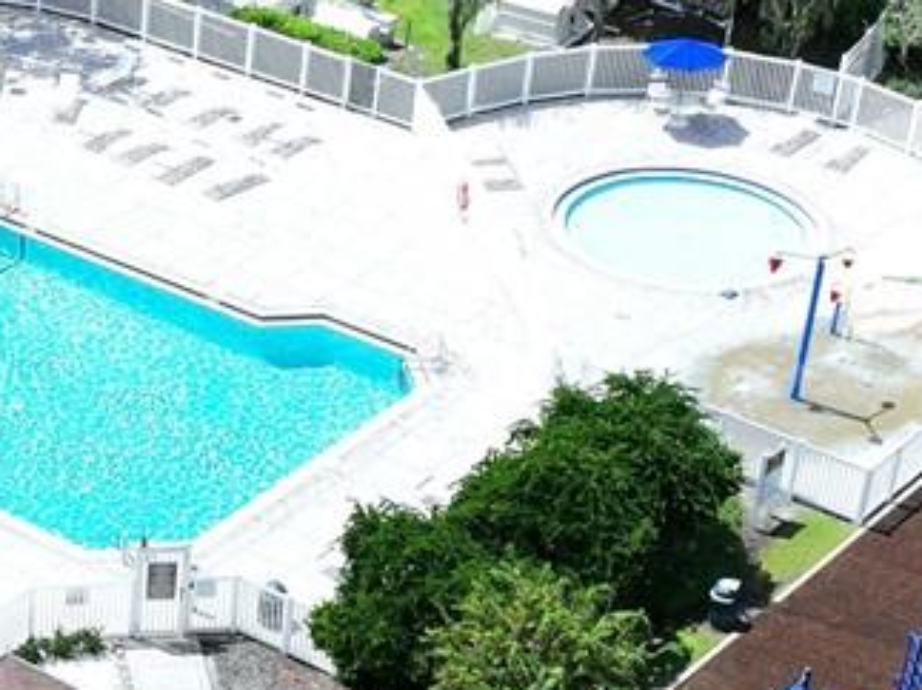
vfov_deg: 12.2
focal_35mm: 119
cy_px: 795
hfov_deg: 16.0
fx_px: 3168
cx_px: -146
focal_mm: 12.29
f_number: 3.2
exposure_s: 1/320
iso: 100
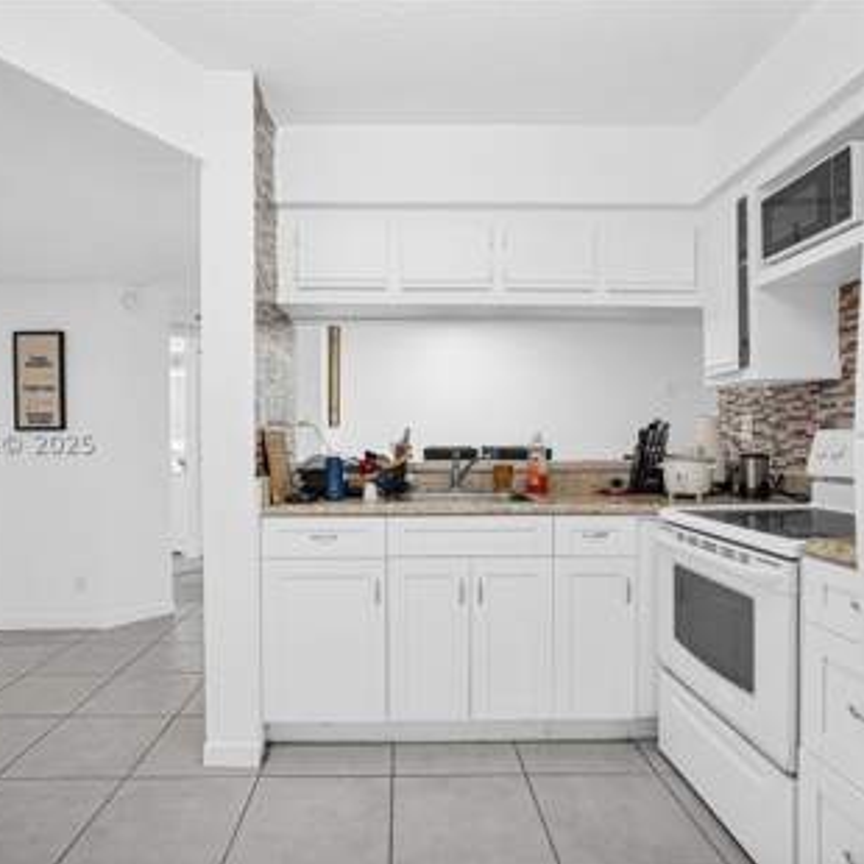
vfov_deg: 72.1
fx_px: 593
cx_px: 404
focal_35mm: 21
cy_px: 442
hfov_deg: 72.1
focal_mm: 16
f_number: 8
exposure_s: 1/30
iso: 400
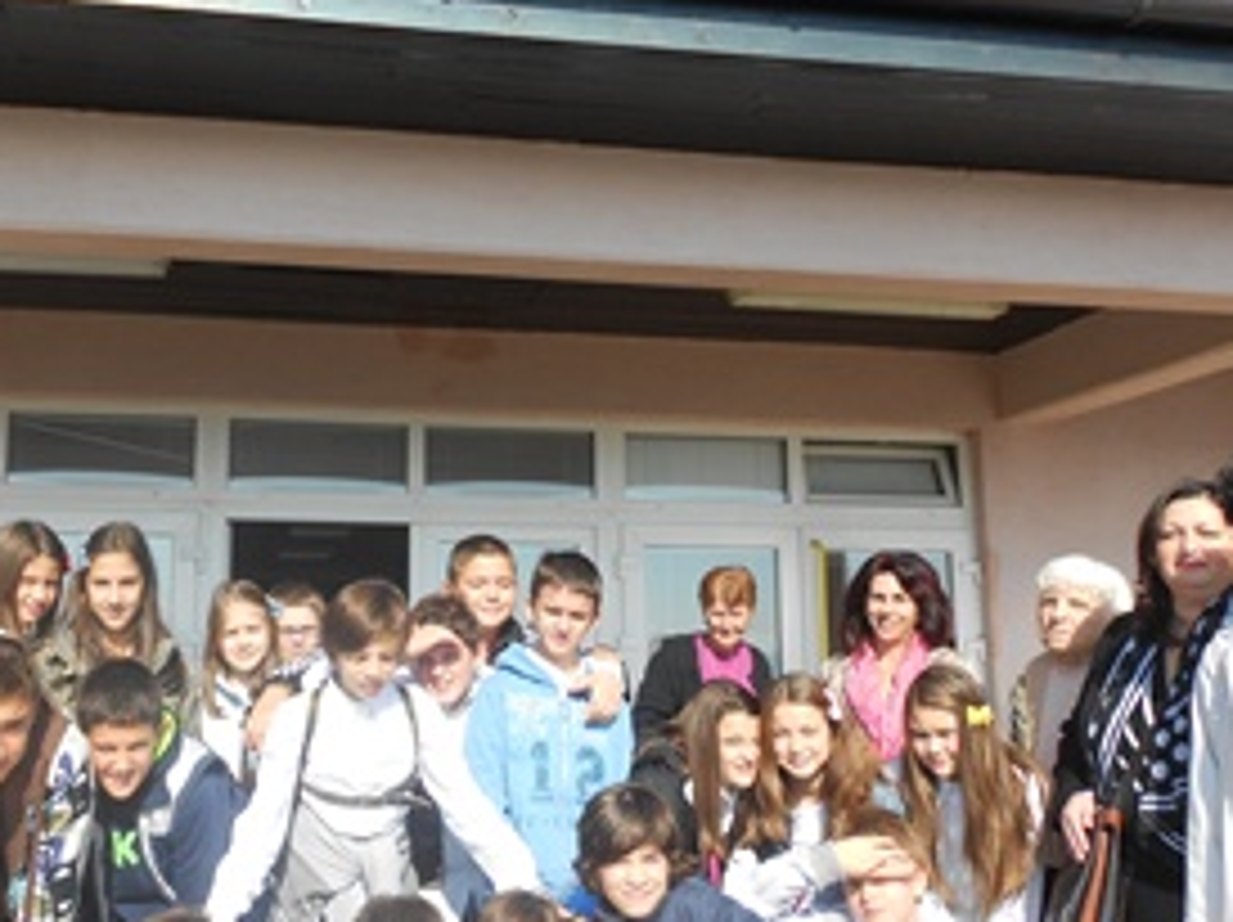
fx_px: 1352
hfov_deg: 48.4
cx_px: 441
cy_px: 436
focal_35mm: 38
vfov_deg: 37.7
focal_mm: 4.6
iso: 80
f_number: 3.2
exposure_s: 1/640
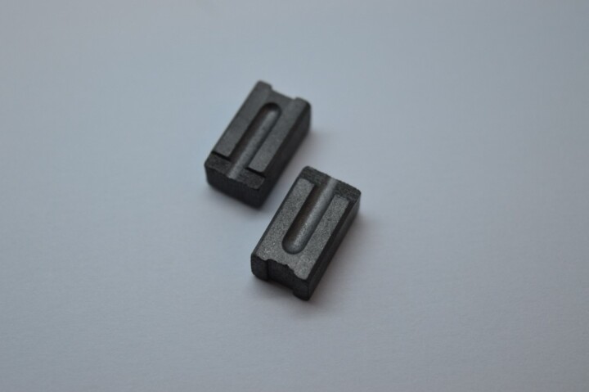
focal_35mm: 75
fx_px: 1226
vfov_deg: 18.2
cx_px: 294
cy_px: 196
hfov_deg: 27.0
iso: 320
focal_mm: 50
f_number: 5.6
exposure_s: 1/125
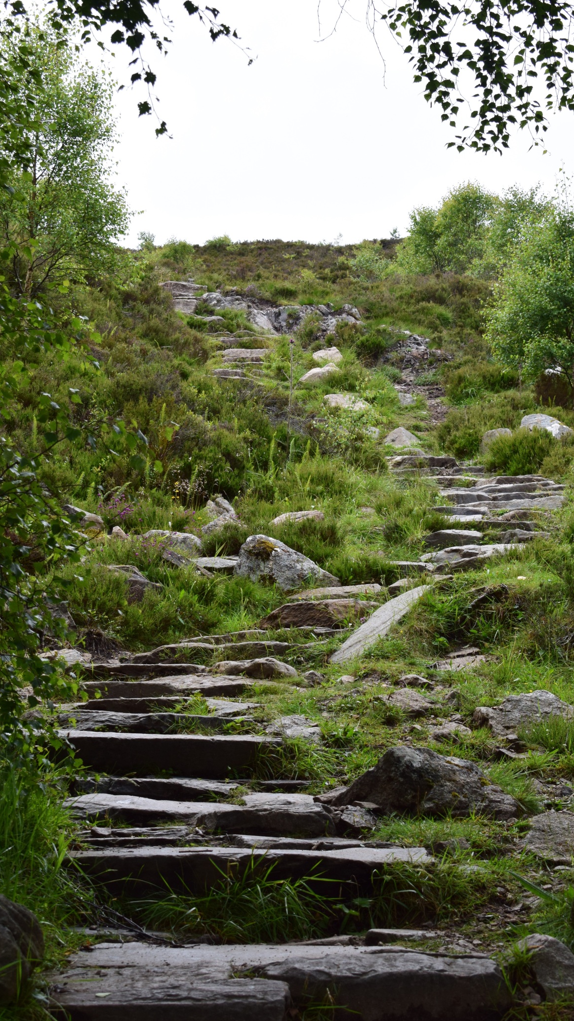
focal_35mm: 82
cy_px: 512
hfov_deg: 14.7
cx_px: 305
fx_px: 2219
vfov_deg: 25.9
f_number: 10
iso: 400
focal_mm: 52
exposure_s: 1/320
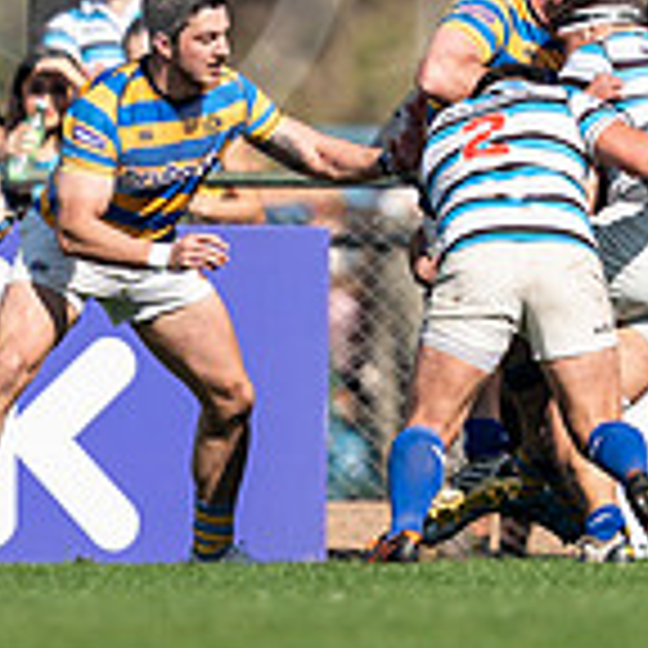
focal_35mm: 2159
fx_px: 45725
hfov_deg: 0.8
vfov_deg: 0.8
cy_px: -239
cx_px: 534
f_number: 2.8
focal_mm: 400
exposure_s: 1/1250
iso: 100
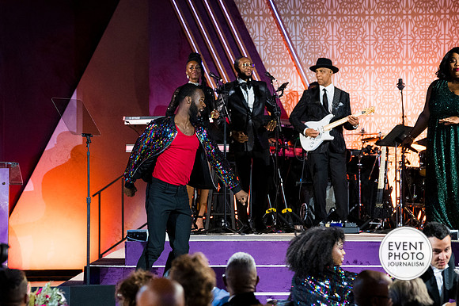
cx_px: 230
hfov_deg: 12.8
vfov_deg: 8.6
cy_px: 153
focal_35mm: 160
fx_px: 2039
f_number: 3.5
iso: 1800
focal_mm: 107
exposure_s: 1/200
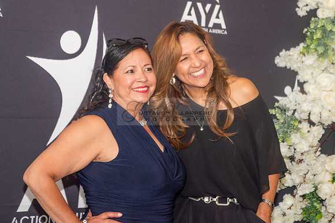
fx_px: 982
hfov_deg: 19.4
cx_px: 164
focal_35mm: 105
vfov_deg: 13.0
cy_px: 70
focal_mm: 75
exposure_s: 1/160
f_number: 4
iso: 640
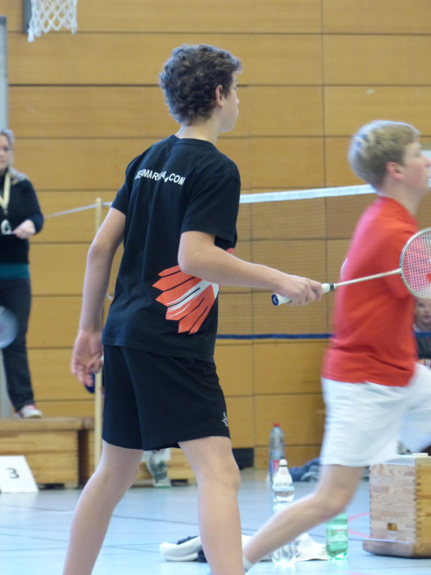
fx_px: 4632
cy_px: 288
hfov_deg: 5.3
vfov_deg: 7.1
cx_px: 216
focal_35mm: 279
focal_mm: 50.2
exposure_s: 1/40
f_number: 2.8
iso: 400
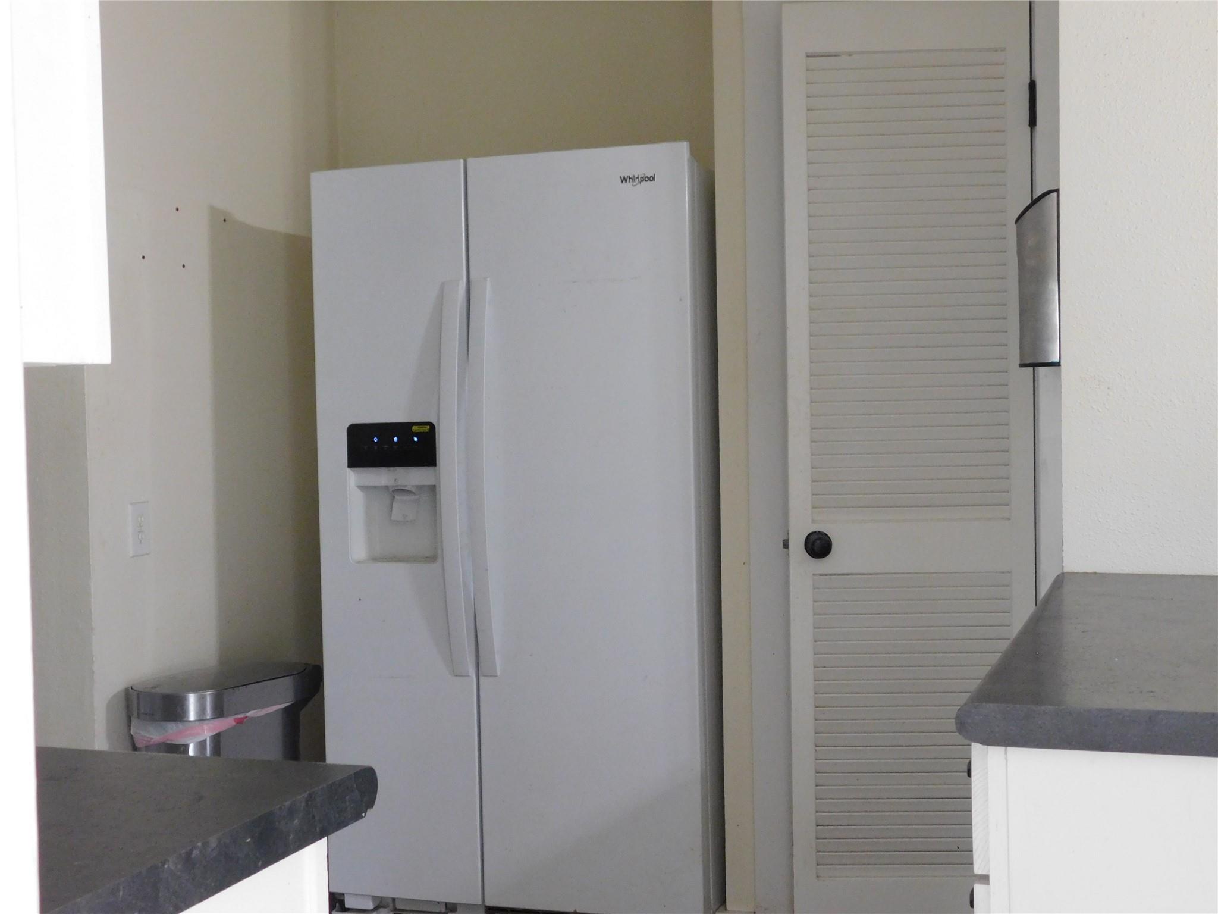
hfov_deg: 42.1
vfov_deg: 32.2
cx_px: 609
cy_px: 457
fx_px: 1583
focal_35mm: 45
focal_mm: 8
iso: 500
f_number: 3.7
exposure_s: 1/8
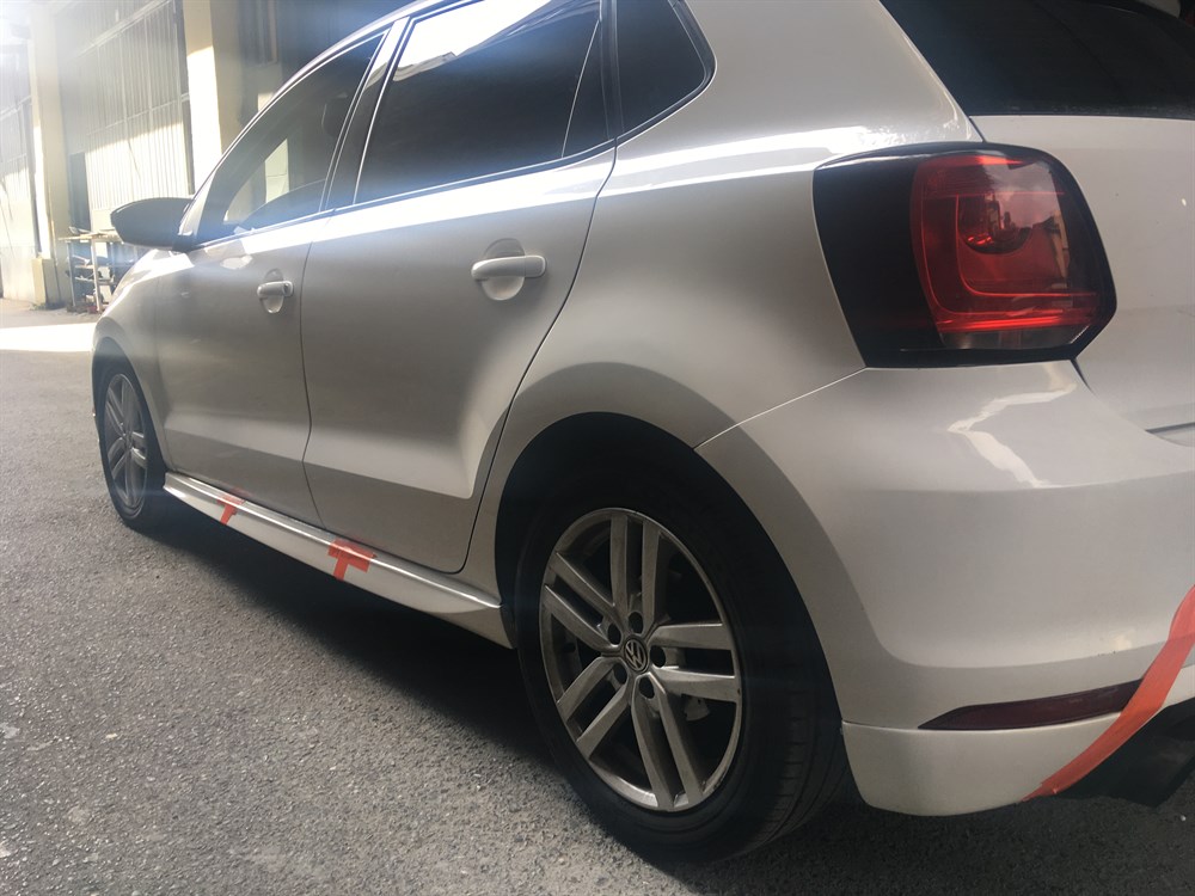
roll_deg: -0.3
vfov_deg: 48.2
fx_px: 1001
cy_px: 448
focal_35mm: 29
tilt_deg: -10.7
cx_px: 598
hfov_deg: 61.7
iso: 25
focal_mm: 4.15
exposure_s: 1/108
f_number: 2.2
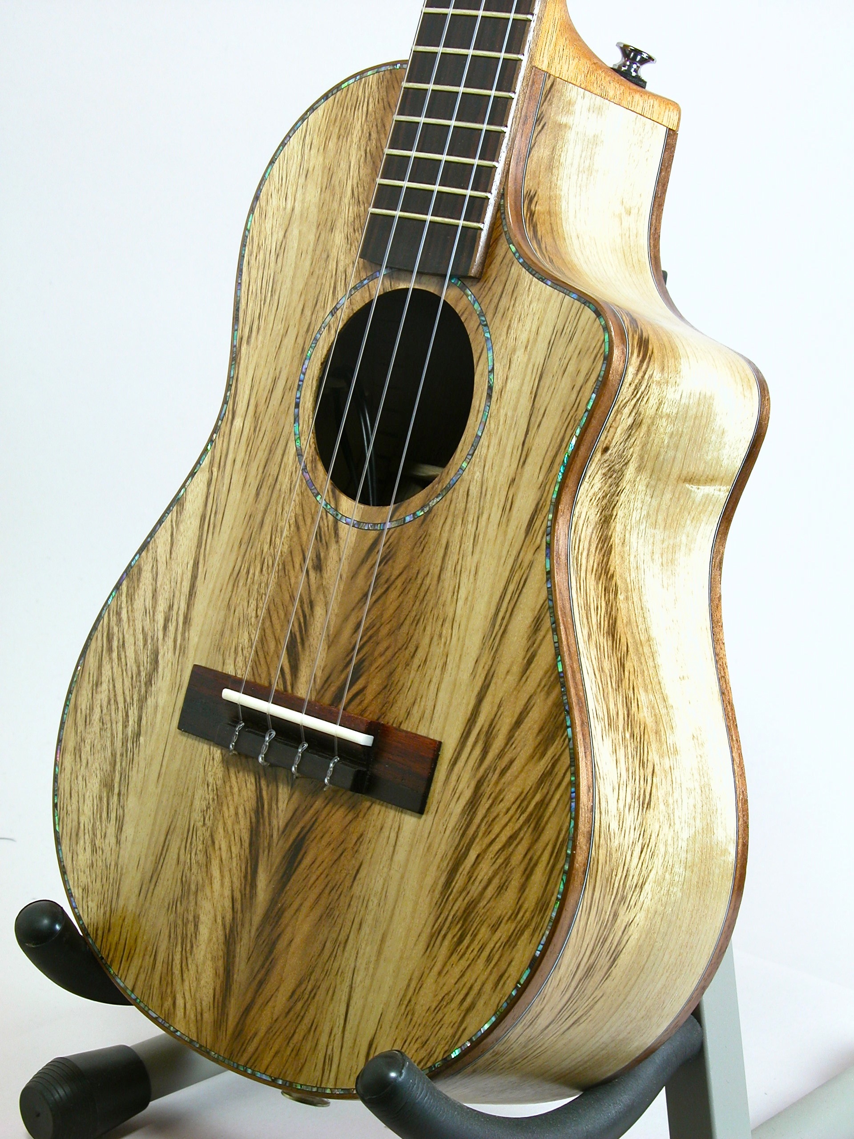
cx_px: 427
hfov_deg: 17.2
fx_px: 2829
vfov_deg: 22.8
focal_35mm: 86
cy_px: 570
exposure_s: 1/9
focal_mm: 22.3
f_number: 7
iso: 100
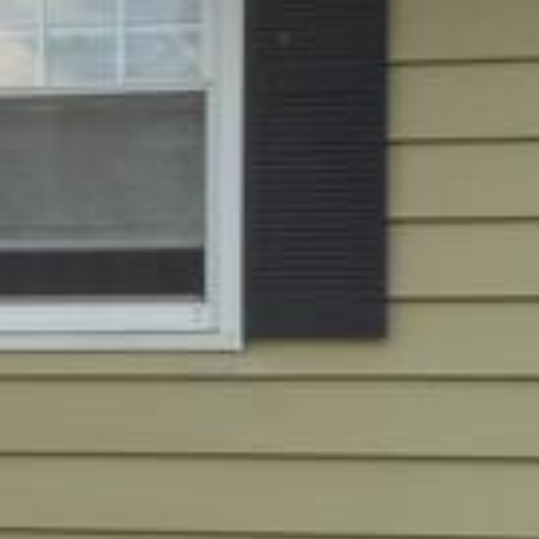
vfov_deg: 6.8
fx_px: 4527
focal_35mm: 257
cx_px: -755
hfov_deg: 6.5
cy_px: 118
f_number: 4.3
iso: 80
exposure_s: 1/200
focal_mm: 6.9
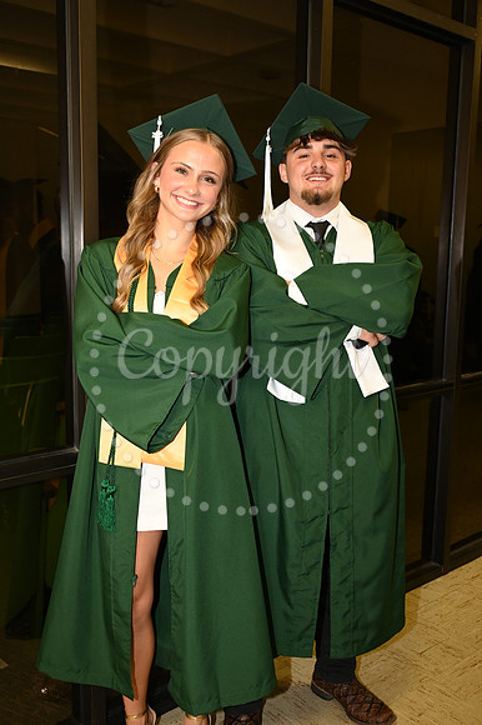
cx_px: 241
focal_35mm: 35
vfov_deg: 54.5
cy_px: 362
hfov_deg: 37.8
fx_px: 704
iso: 1600
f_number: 5.6
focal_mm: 35
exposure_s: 1/60
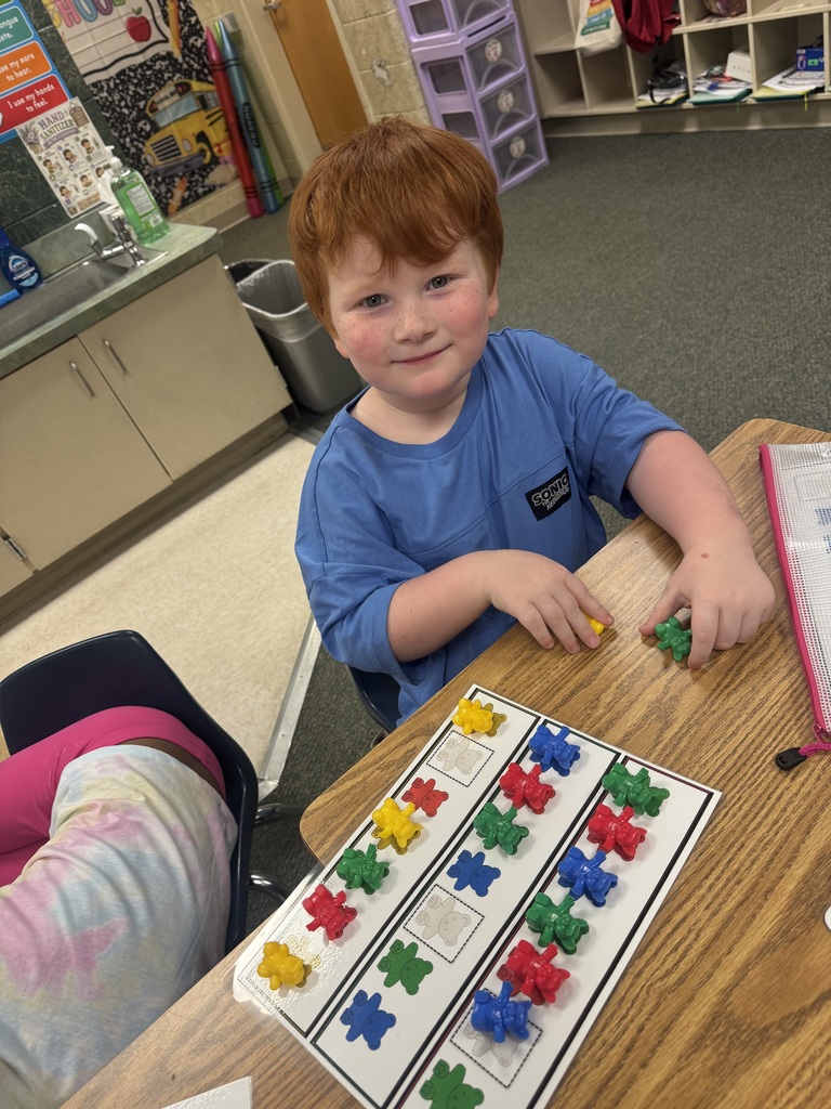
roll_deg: +24.4
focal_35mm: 24
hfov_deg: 56.8
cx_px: 416
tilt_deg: -37.3
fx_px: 768
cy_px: 554
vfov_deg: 71.6
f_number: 1.78
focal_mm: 6.76
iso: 125
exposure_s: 1/120
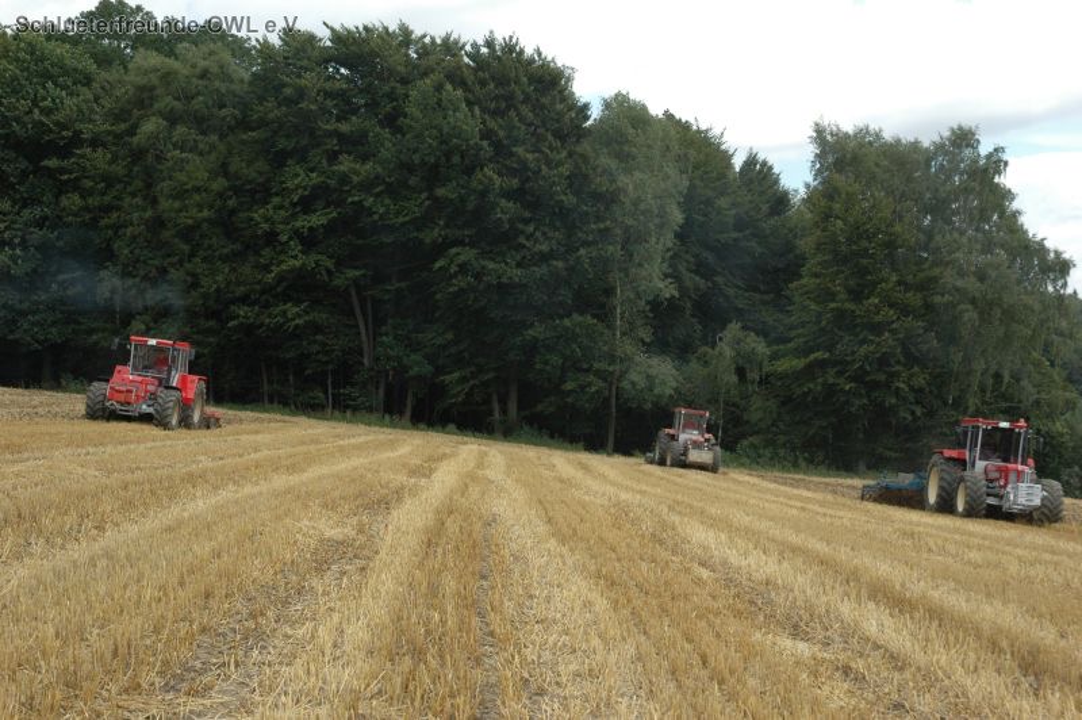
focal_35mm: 57
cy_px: 360
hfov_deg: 35.1
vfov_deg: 23.7
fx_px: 1712
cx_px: 541
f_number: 7.1
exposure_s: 1/500
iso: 400
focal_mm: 38
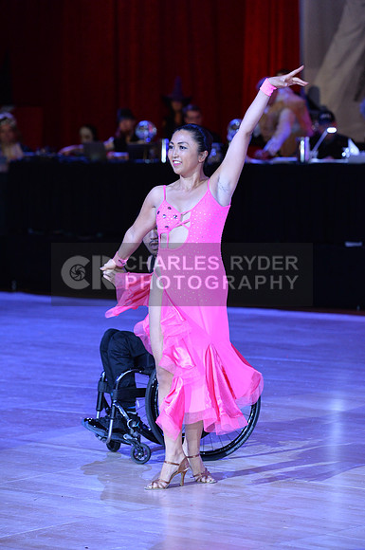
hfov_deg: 9.4
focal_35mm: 145
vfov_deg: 14.2
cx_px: 182
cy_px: 275
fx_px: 2212
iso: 2000
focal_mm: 145
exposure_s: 1/250
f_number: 4.5
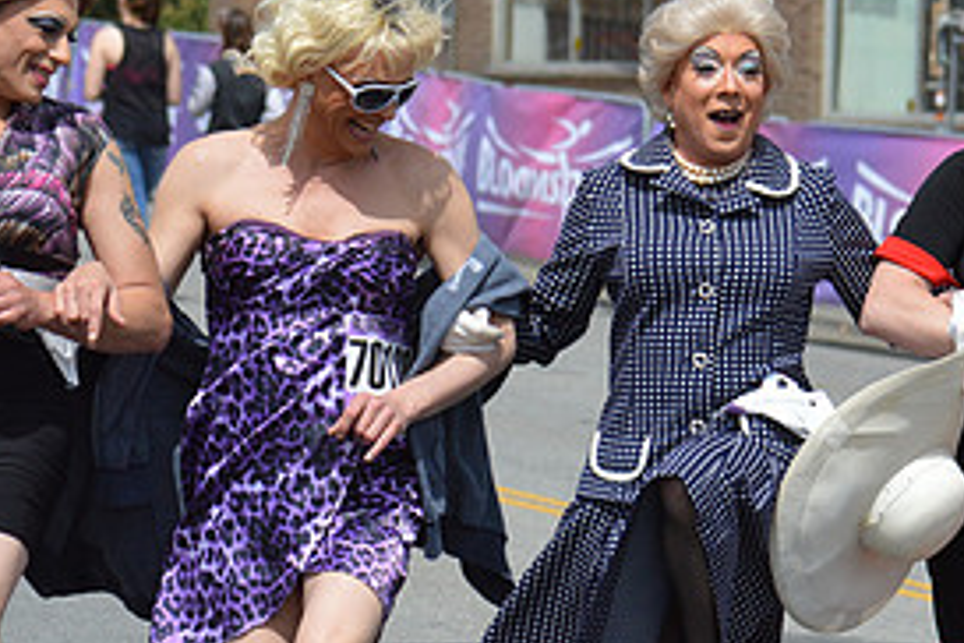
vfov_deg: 3.9
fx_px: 9371
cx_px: 696
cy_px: 459
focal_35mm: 350
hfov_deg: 5.9
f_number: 6.3
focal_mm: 110
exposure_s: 1/1600
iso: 400
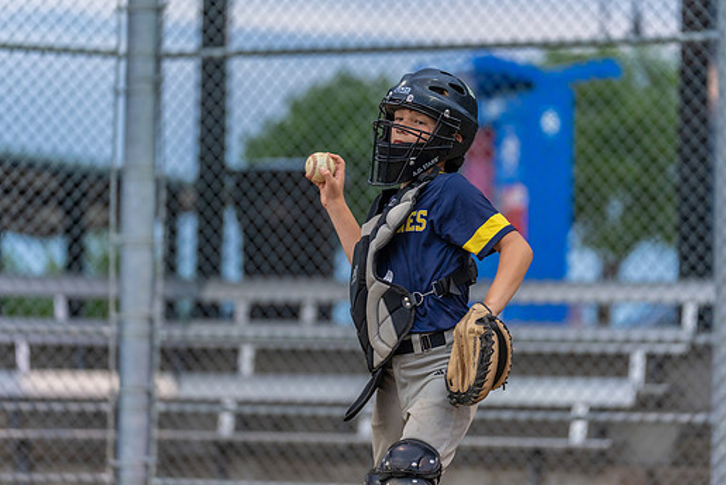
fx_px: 3249
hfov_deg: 12.8
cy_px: 216
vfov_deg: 8.5
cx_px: 379
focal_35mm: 161
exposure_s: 1/1000
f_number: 2.8
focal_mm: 143
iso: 1250
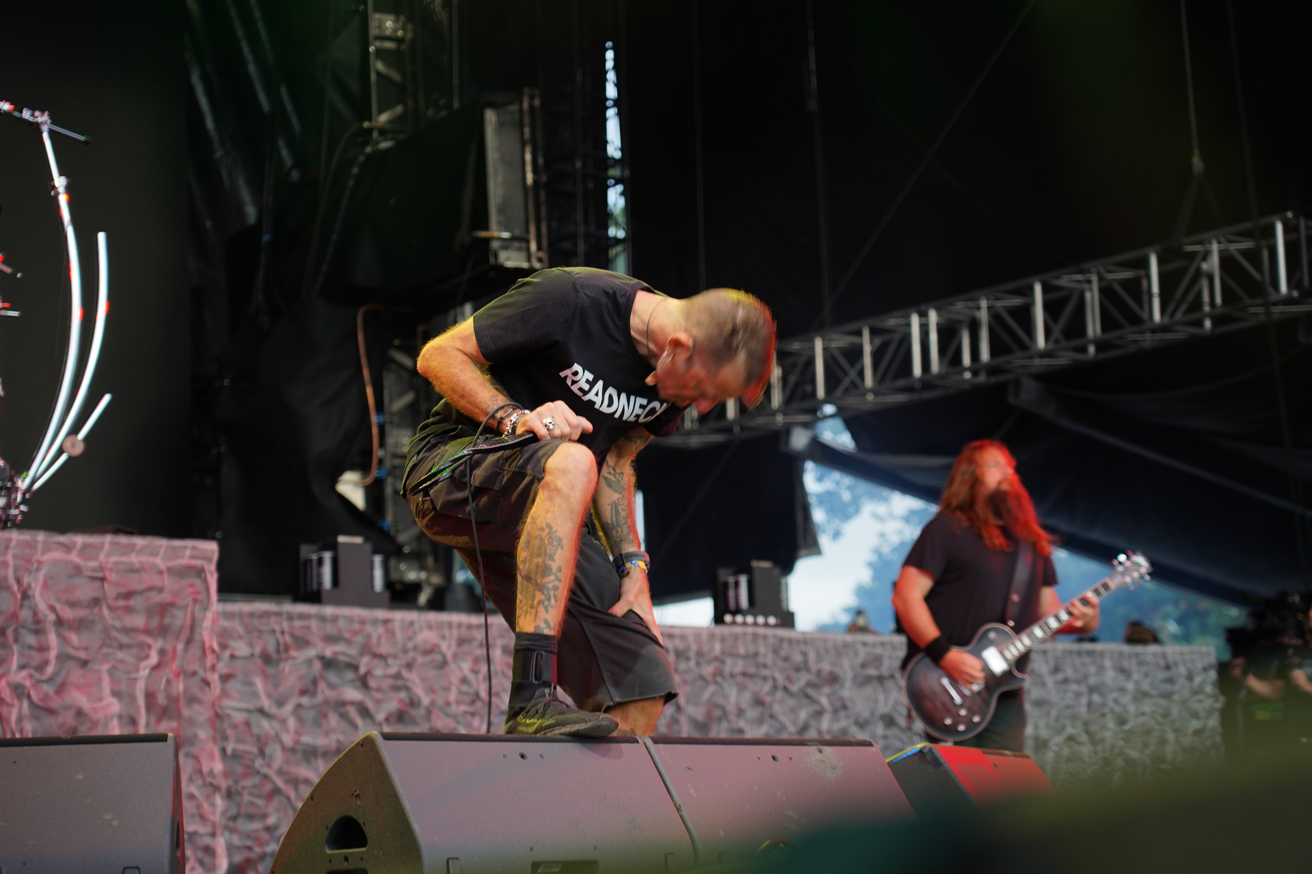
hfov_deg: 27.0
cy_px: 437
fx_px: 2733
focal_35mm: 75
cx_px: 656
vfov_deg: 18.2
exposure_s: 1/125
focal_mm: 75
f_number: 4
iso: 250
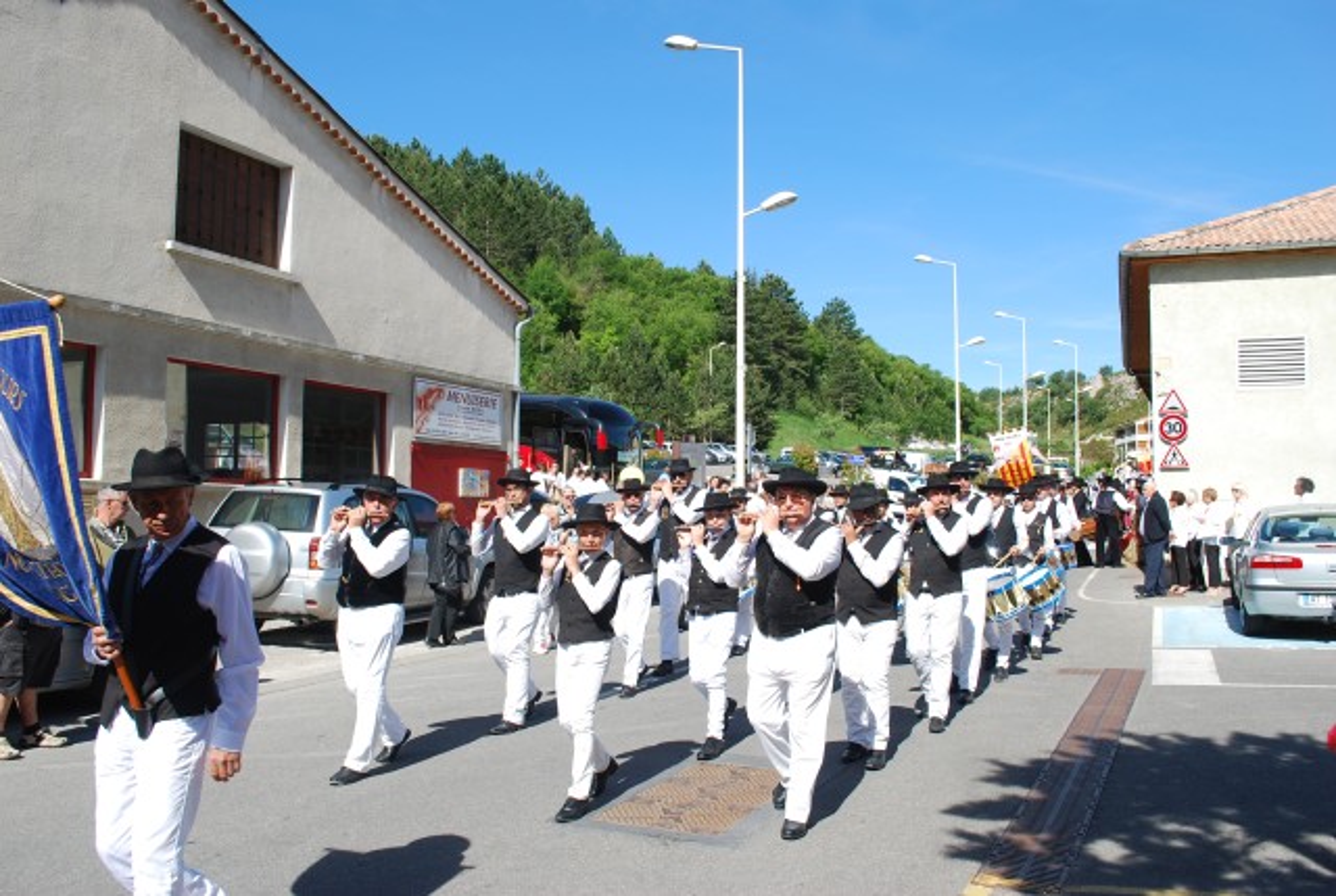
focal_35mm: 30
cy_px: 448
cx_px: 668
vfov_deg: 43.8
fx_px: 1115
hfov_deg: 61.8
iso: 100
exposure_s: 1/200
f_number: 7.1
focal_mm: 20
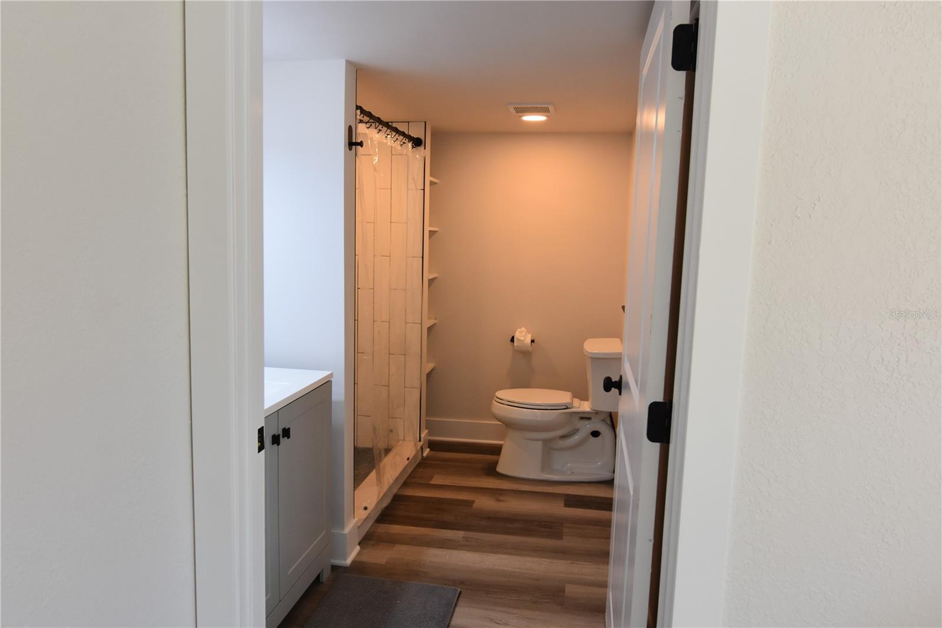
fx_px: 628
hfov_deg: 73.8
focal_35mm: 24
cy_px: 314
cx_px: 471
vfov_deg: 53.1
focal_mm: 16
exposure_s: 1/125
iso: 800
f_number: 5.6
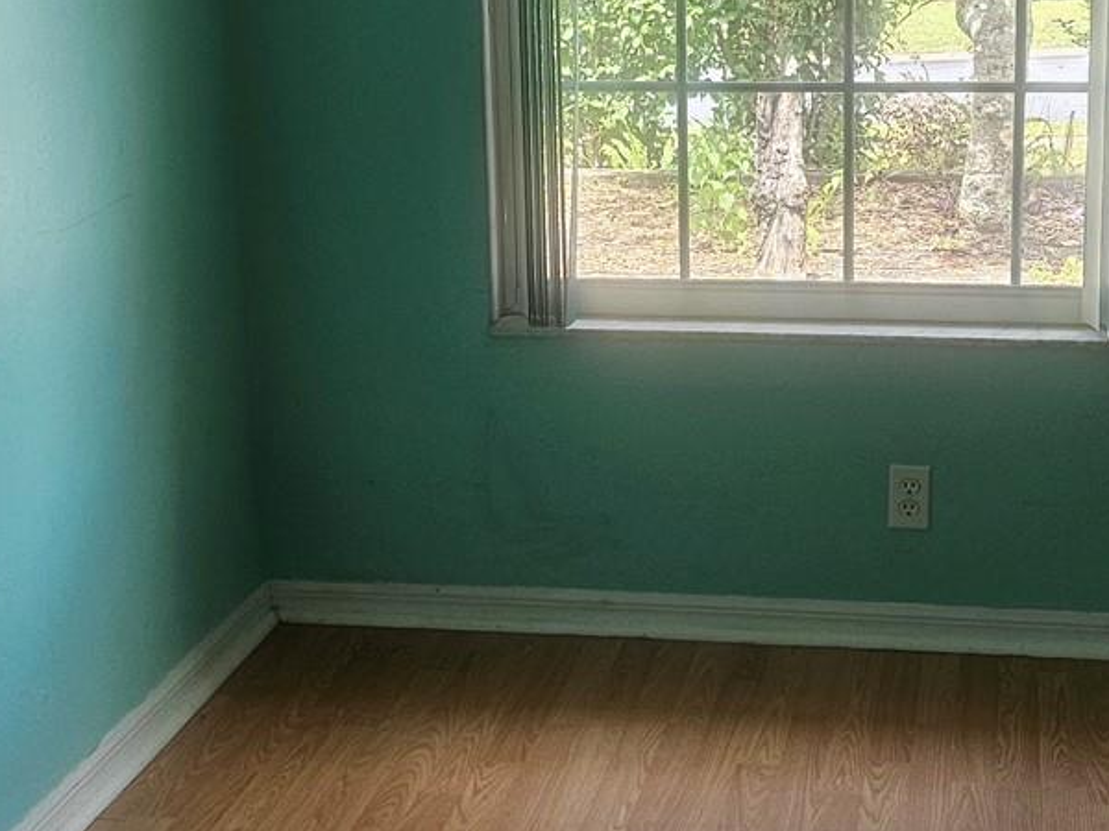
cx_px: 717
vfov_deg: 22.8
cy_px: 273
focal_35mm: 64
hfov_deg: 30.1
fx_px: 2050
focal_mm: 5
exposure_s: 1/120
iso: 80
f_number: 1.8
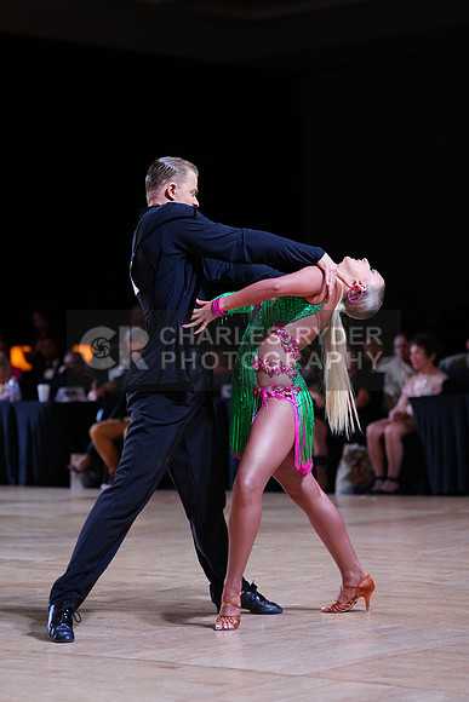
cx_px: 234
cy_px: 351
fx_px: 2070
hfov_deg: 12.9
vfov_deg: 19.3
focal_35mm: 106
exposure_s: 1/500
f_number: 2.8
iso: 800
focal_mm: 106
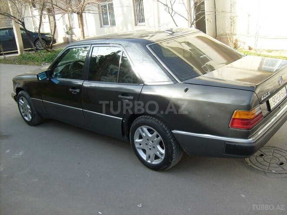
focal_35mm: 35
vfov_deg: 40.7
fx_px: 290
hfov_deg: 52.6
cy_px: 108
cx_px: 144
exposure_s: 1/250
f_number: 2.8
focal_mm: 5.8
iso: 80
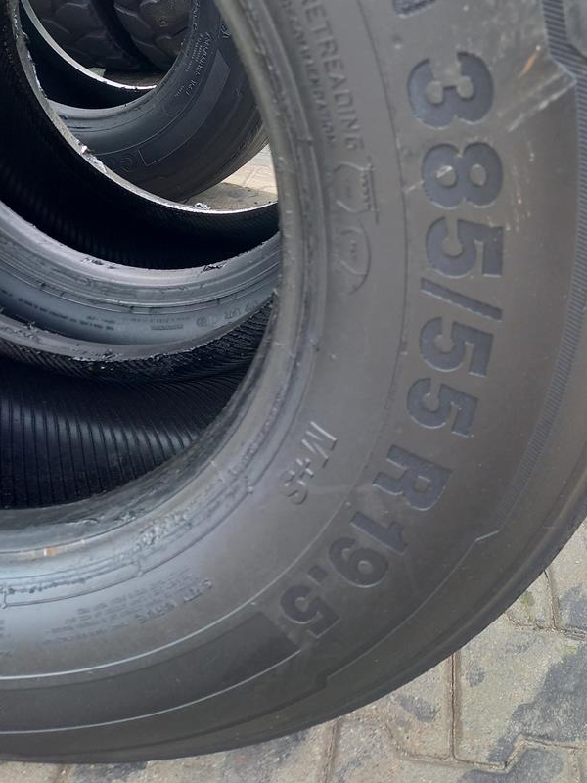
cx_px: 372
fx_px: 724
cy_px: 299
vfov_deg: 56.2
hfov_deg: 43.8
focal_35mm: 32
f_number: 1.8
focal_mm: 4.65
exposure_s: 1/100
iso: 64
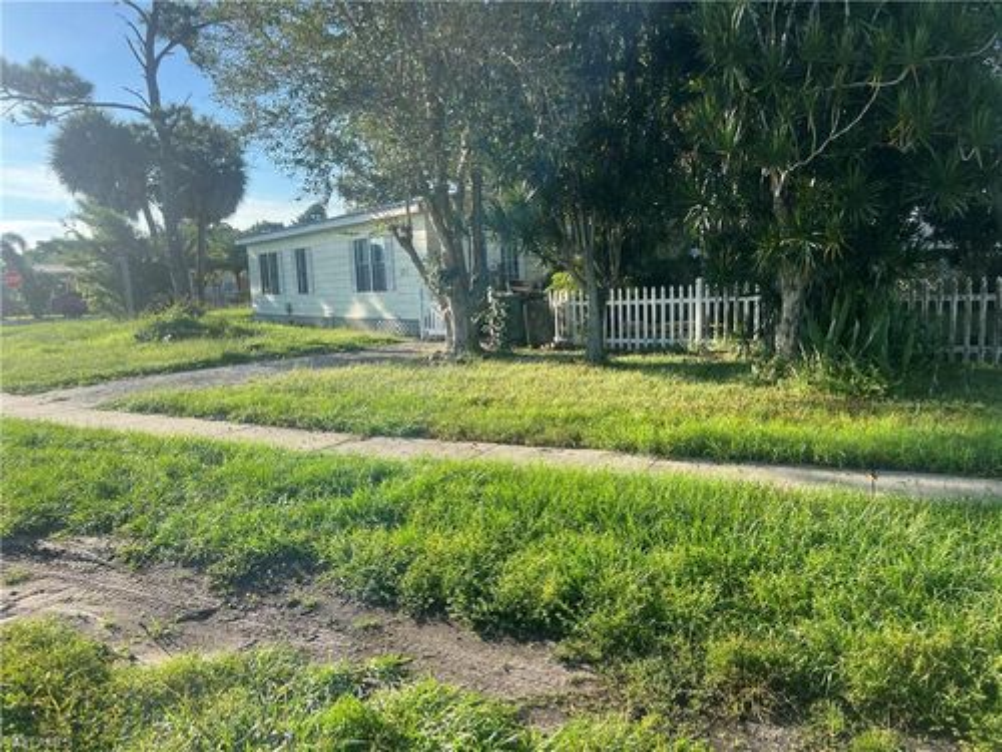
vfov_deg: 53.1
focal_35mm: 26
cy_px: 376
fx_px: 753
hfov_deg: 67.3
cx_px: 501
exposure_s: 1/1511
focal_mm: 5.7
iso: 50
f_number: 1.5
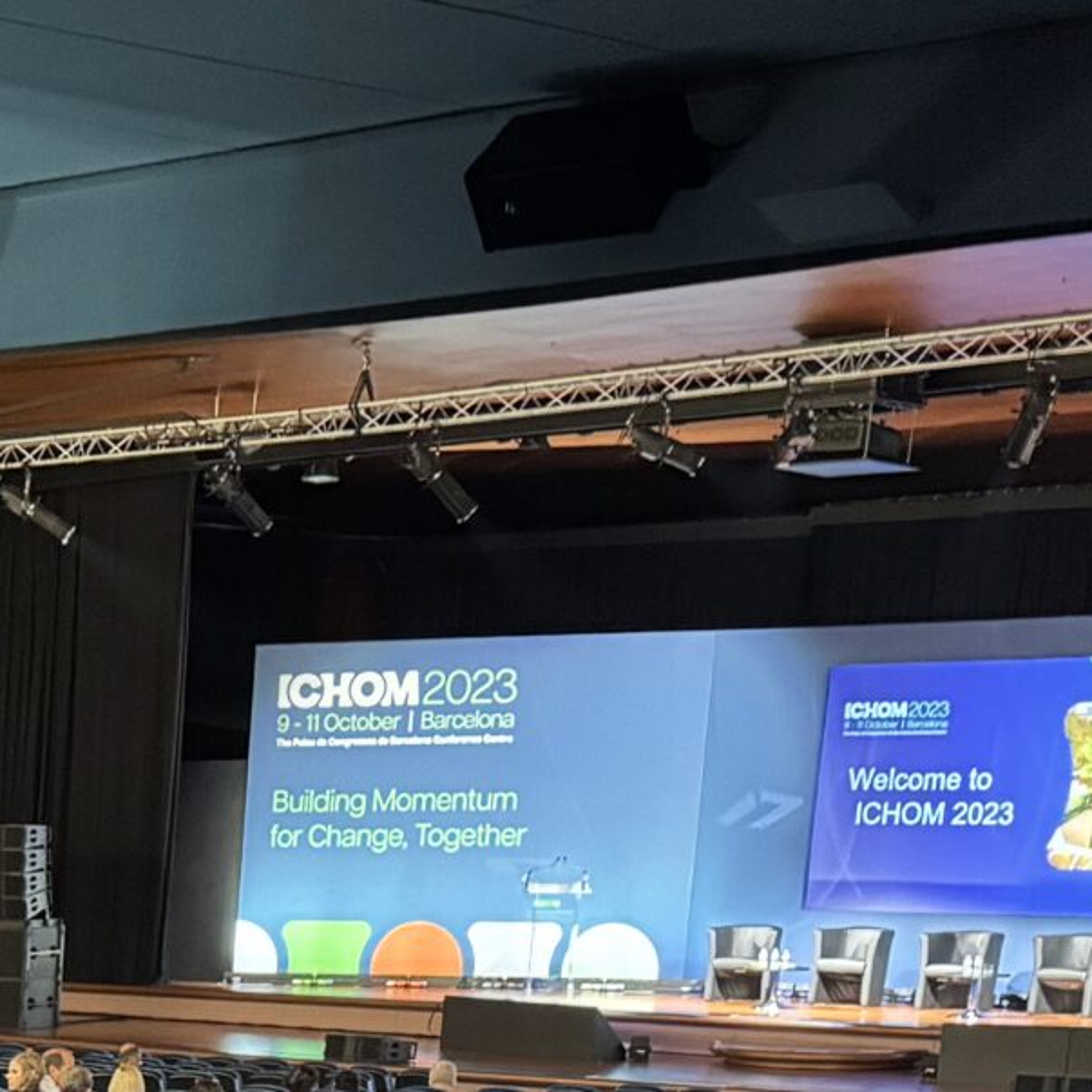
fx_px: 3212
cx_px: -594
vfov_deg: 17.3
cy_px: 1673
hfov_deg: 17.2
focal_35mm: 90
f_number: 1.78
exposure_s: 1/30
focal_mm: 6.86
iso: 1250
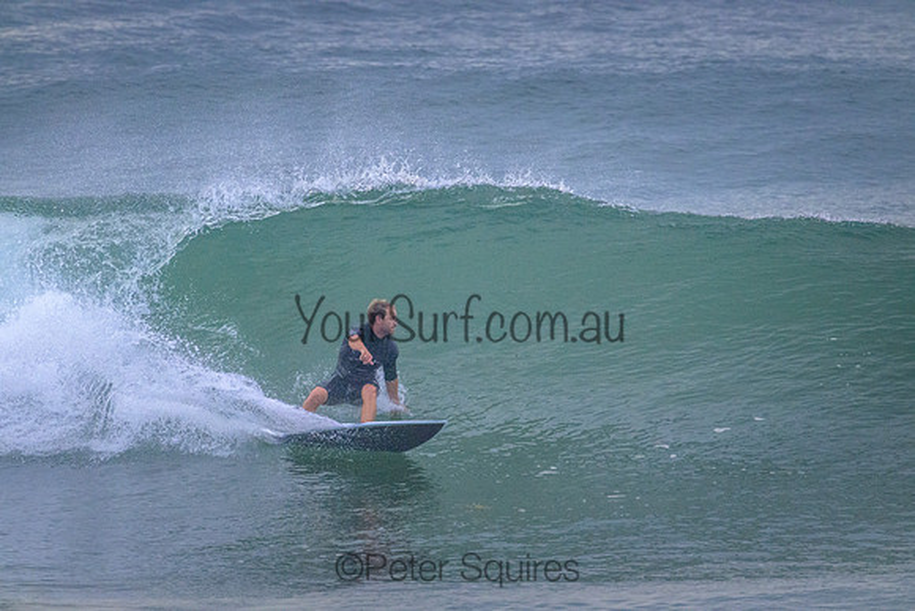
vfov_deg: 1.7
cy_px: 306
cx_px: 458
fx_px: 20337
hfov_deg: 2.6
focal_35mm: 800
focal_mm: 800
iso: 7200
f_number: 11
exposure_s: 1/2000
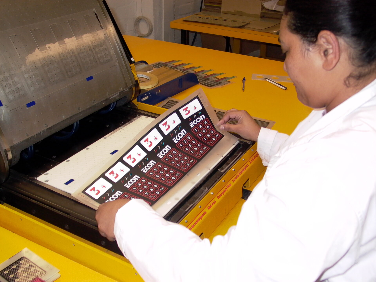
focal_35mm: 38
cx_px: 188
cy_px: 141
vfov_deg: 37.7
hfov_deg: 49.0
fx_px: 413
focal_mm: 8.19
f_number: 2.13
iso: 100
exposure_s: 1/64.2
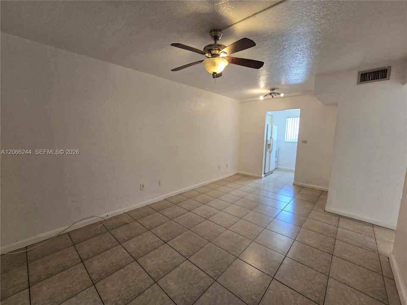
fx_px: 153
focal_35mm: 13
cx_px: 204
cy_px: 152
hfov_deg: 106.2
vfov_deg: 89.9
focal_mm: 2.2
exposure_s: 1/60
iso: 100
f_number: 2.2
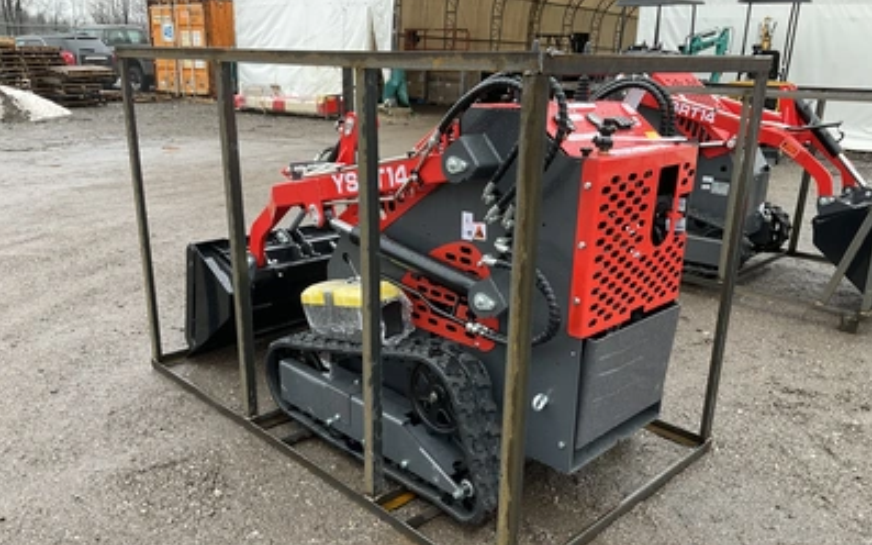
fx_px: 737
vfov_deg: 40.5
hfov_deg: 61.2
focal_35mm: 31
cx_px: 437
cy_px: 310
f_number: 1.8
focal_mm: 3
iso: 25
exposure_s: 1/122
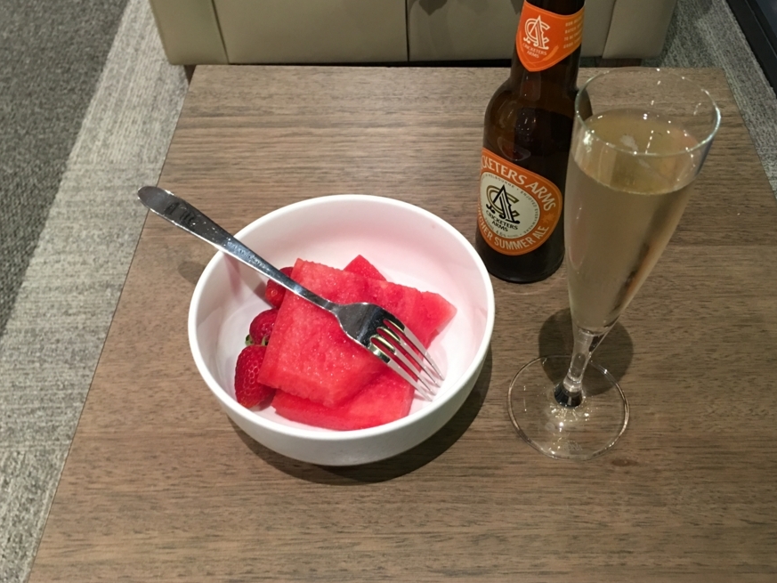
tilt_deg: -49.8
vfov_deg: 41.8
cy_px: 267
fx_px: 763
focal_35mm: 34
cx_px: 425
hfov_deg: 53.9
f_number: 2.2
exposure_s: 1/10
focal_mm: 4.15
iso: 100
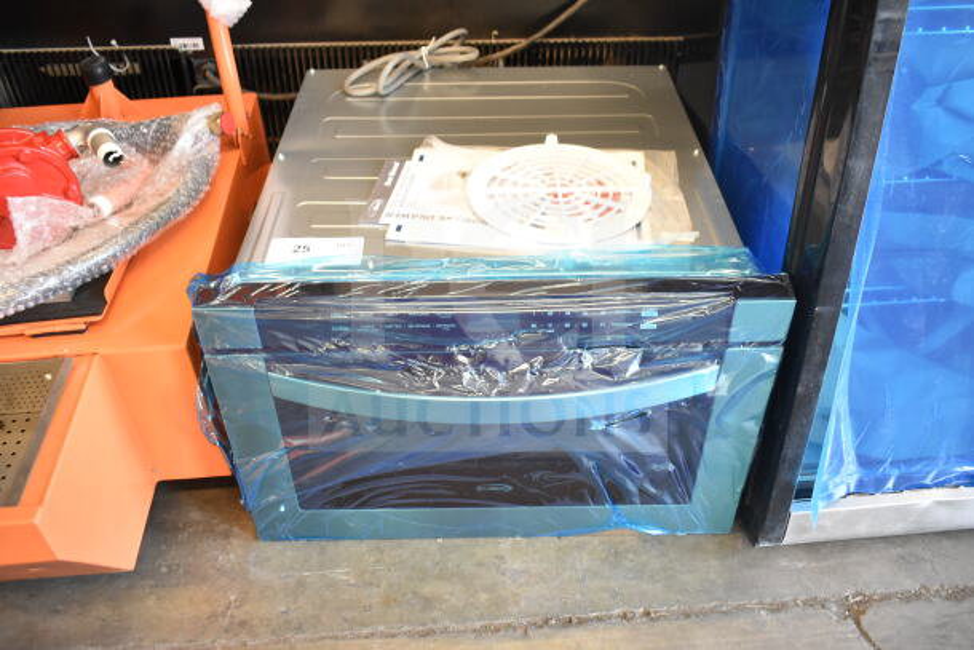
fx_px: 852
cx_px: 487
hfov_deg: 59.5
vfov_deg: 41.7
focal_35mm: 32
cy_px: 325
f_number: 3.8
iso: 1600
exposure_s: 1/60
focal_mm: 21
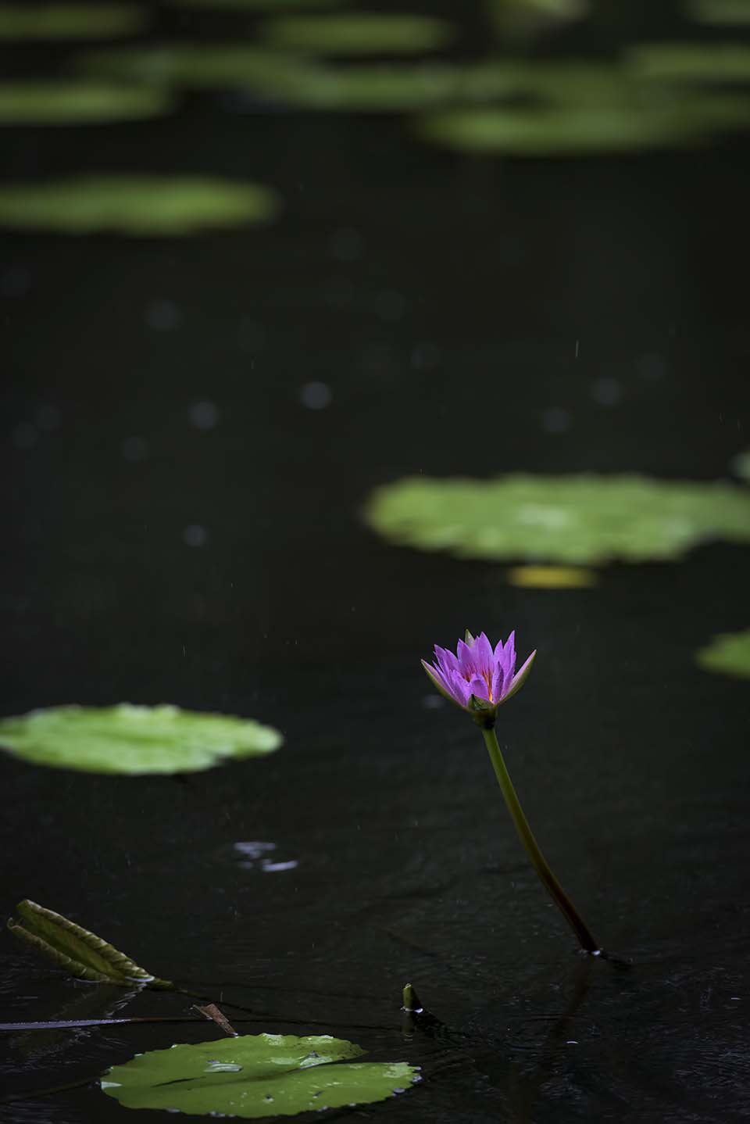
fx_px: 6244
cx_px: 375
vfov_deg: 10.3
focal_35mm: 200
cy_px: 562
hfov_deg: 6.9
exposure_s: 1/500
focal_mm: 200
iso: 640
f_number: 5
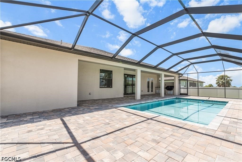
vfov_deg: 73.8
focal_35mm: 16
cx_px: 121
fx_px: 108
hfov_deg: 96.7
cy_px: 81
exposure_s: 1/20
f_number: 9
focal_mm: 16
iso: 100
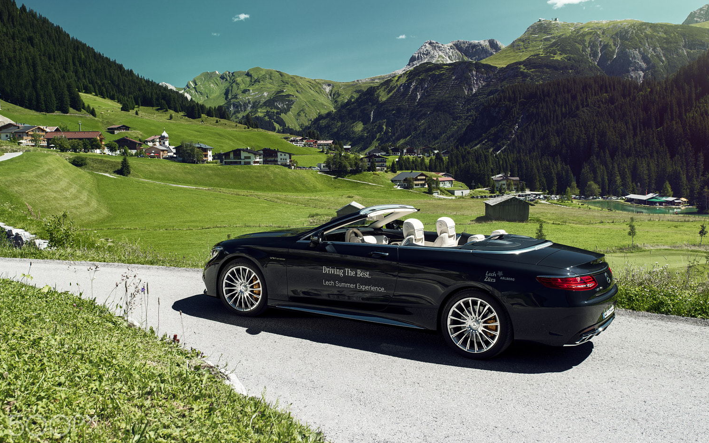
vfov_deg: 33.6
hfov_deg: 51.5
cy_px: 236
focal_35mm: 38
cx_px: 357
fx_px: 734
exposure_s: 1/50
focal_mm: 35
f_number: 8
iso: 100
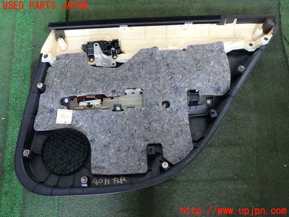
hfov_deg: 51.4
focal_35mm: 36
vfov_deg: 39.7
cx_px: 144
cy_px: 108
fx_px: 301
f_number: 2.5
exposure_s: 1/60
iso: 200
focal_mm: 6.37
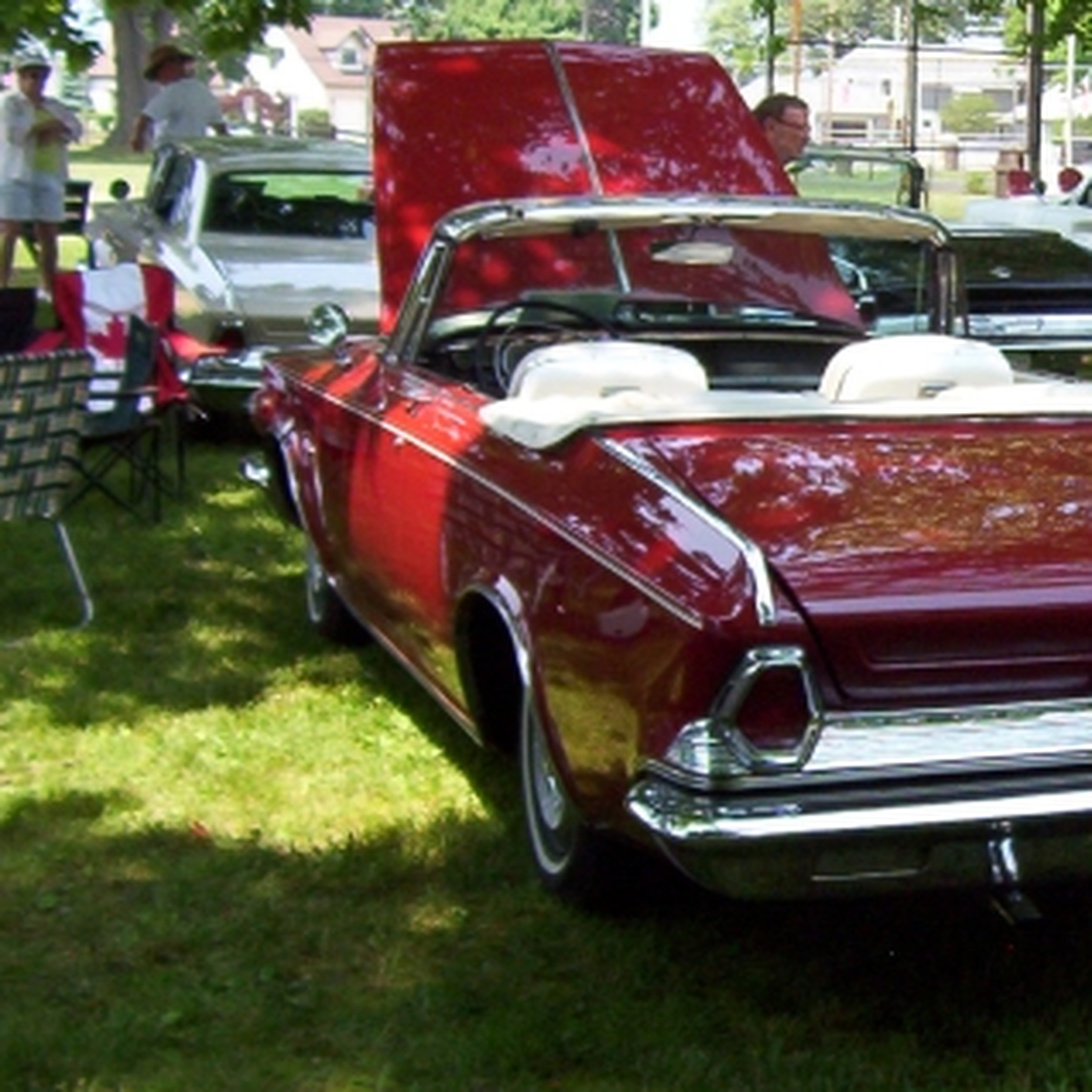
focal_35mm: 72
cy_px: 424
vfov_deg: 23.9
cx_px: 1130
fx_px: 2570
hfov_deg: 22.9
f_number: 2.76
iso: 100
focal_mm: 5.54
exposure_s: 1/706
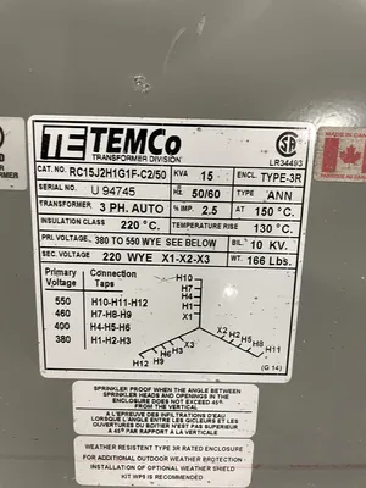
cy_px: 244
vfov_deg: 67.3
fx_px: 367
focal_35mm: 26
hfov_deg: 53.1
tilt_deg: -52.4
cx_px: 183
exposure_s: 1/60
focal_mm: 4.2
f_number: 1.6
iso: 200
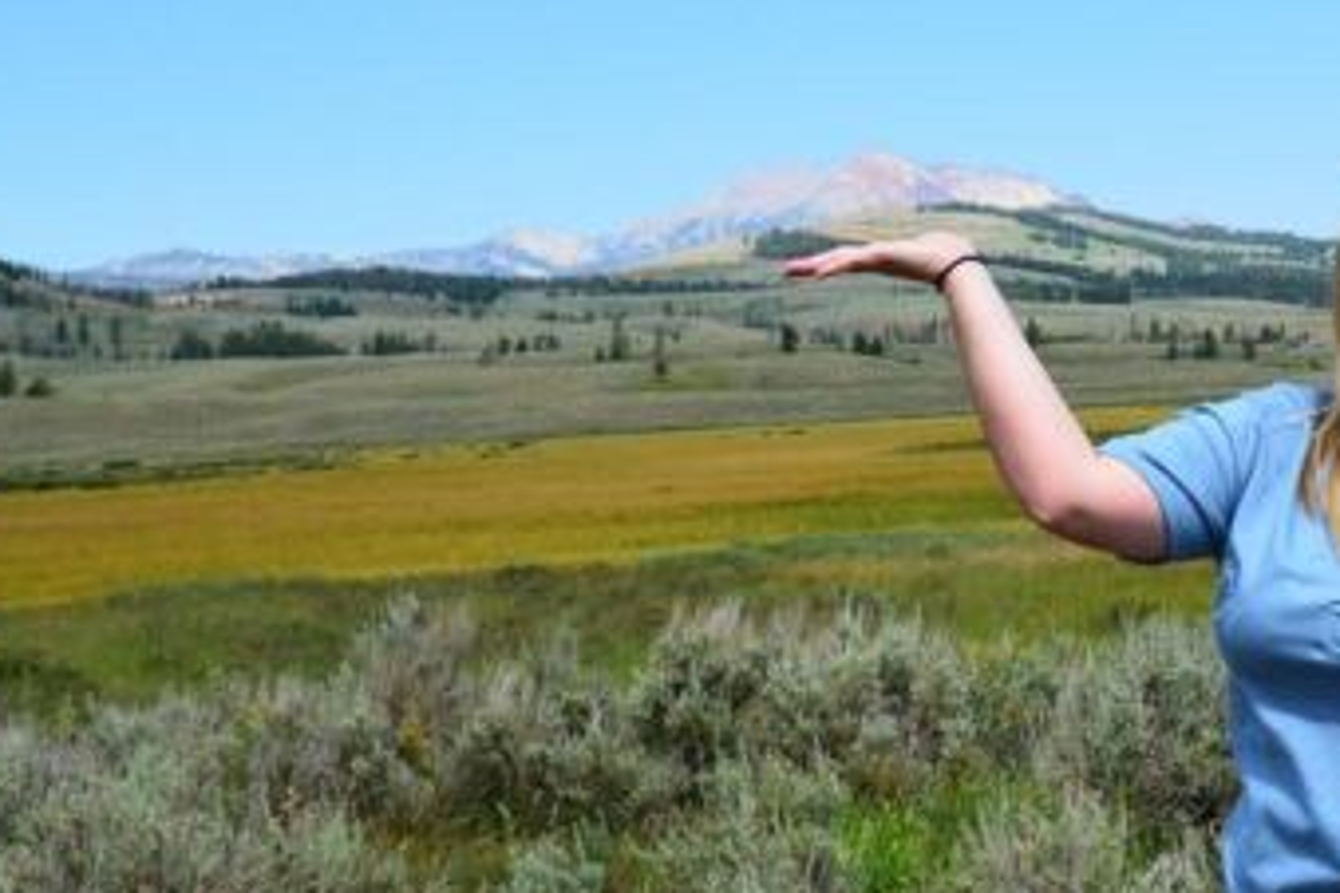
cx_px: 1083
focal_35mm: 79
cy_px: 358
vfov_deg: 17.3
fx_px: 2940
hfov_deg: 25.2
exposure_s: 1/125
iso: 110
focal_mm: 28
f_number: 11
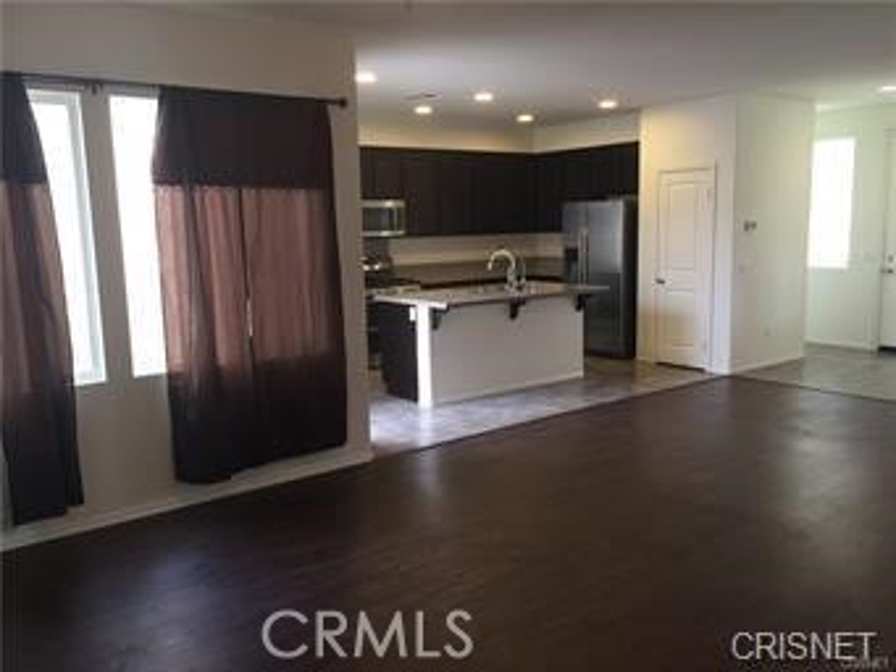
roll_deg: +0.0
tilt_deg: -8.2
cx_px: 448
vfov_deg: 48.3
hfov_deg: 61.6
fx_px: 751
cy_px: 336
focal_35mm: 29
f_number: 2.2
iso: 40
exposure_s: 1/30
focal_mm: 4.15
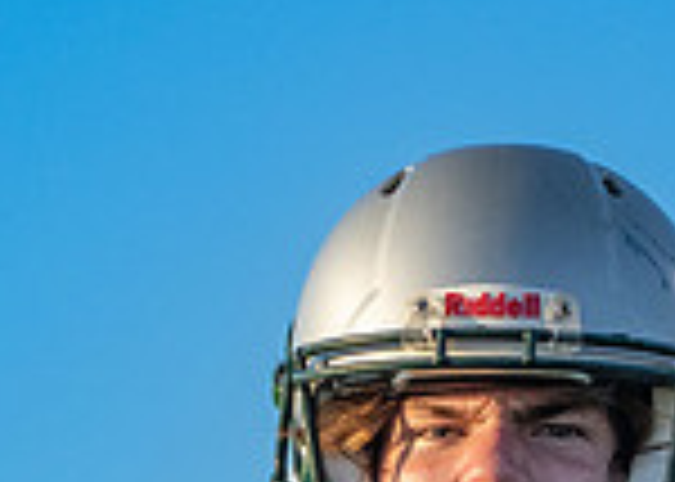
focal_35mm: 511
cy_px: 825
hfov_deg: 3.9
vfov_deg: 2.8
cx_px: 542
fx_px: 9792
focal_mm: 100
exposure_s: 1/1250
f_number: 7.1
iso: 800
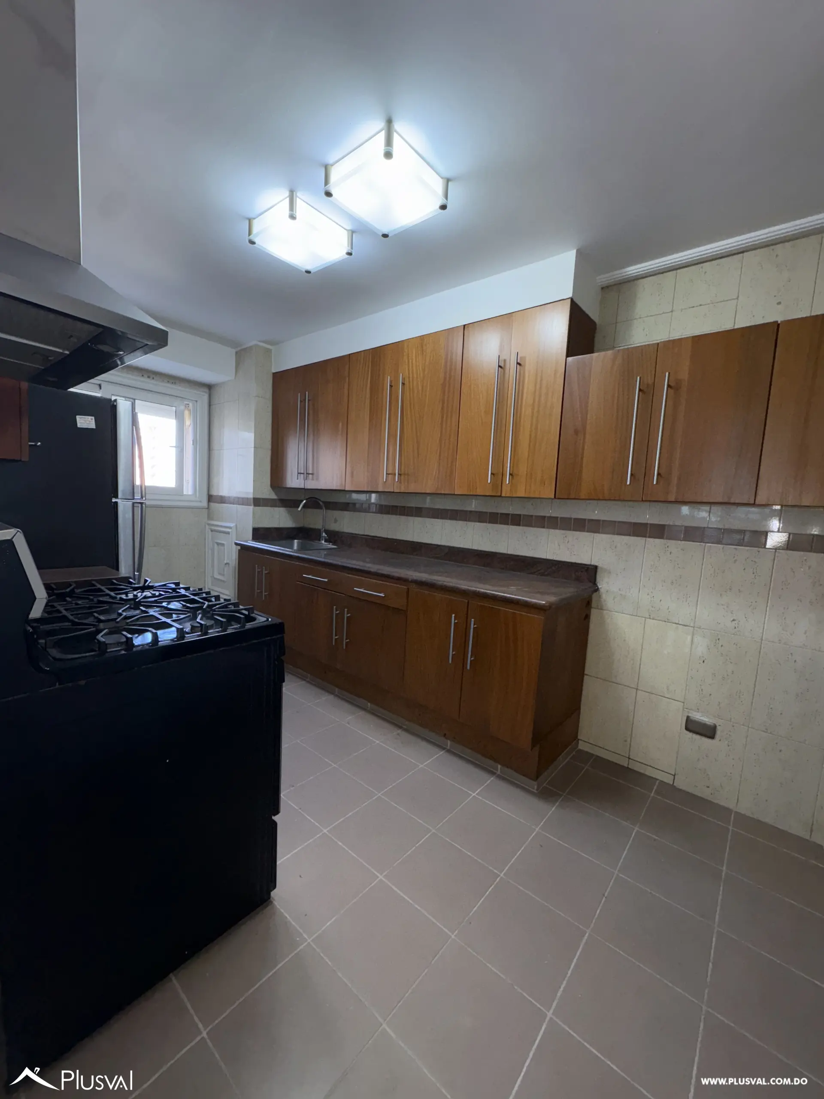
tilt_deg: -4.6
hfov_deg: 85.7
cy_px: 550
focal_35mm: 14
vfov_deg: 102.1
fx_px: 444
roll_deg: -3.5
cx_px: 412
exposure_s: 1/75
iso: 50
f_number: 2.2
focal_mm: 2.22
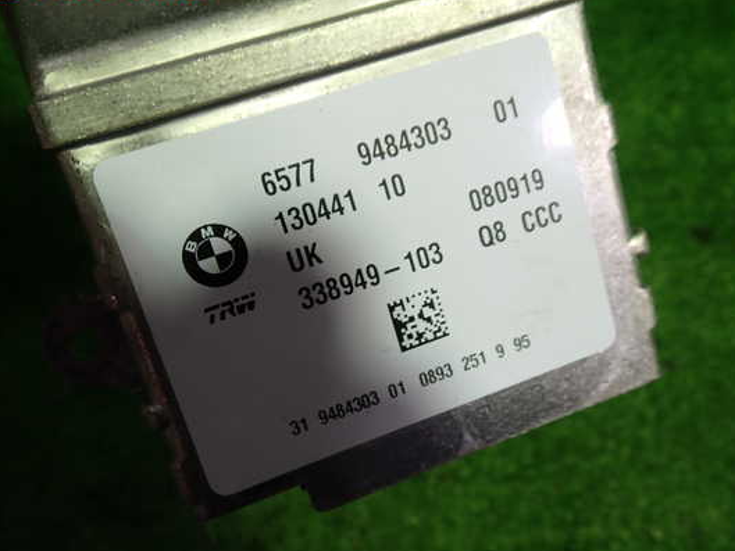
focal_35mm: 34
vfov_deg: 41.8
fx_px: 722
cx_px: 370
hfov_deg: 53.9
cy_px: 285
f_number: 2.3
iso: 125
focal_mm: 5.4
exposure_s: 1/60
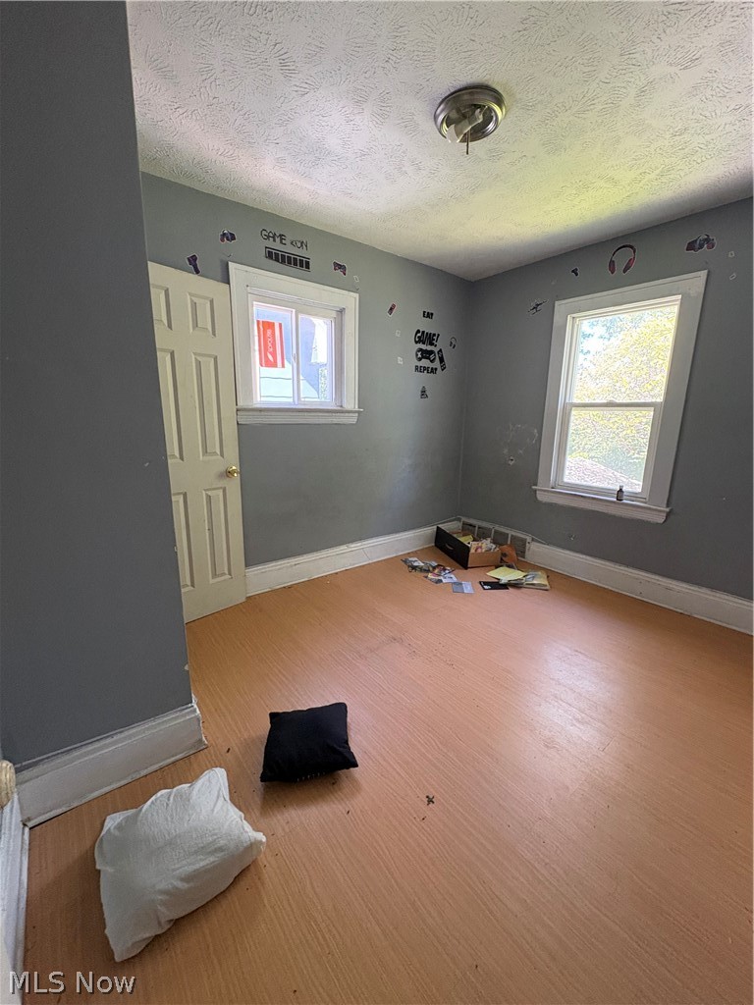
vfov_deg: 102.1
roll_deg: -1.6
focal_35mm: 14
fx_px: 407
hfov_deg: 85.7
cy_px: 502
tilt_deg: -11.6
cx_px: 377
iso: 400
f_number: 2.2
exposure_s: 1/60
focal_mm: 2.22
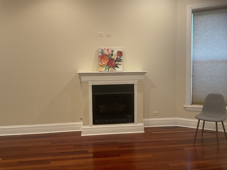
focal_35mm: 29
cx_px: 114
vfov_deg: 48.2
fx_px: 190
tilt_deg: -4.6
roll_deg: +0.4
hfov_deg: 61.7
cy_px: 85
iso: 125
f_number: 1.8
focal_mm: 3
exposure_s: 1/60
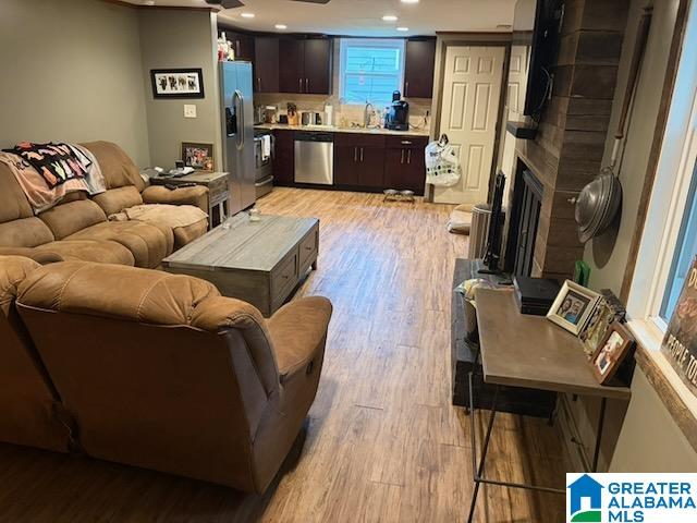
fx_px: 524
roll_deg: -1.9
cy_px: 262
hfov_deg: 67.3
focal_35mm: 26
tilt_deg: -18.2
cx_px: 348
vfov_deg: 53.1
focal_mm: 5.96
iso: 500
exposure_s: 1/60
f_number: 1.6
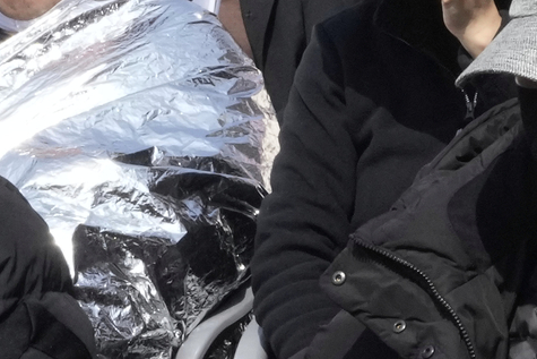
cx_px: 1058
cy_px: -356
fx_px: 3342
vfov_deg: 6.0
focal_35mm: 224
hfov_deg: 8.7
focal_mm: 35
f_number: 22
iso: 2000
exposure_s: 1/500
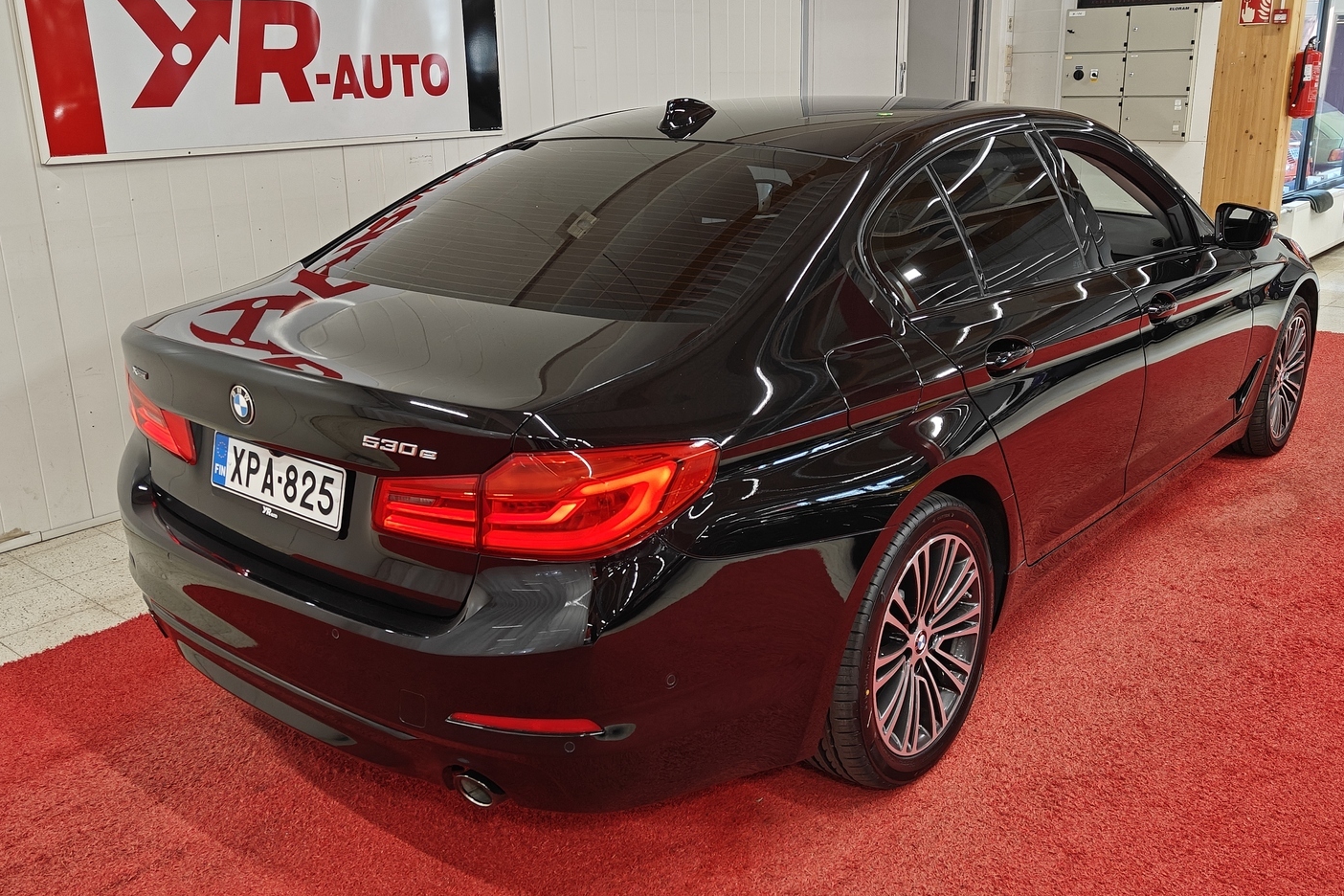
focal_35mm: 32
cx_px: 676
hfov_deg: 58.7
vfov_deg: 41.1
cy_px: 423
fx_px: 1195
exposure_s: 1/52
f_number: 1.8
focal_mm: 5.59
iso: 80
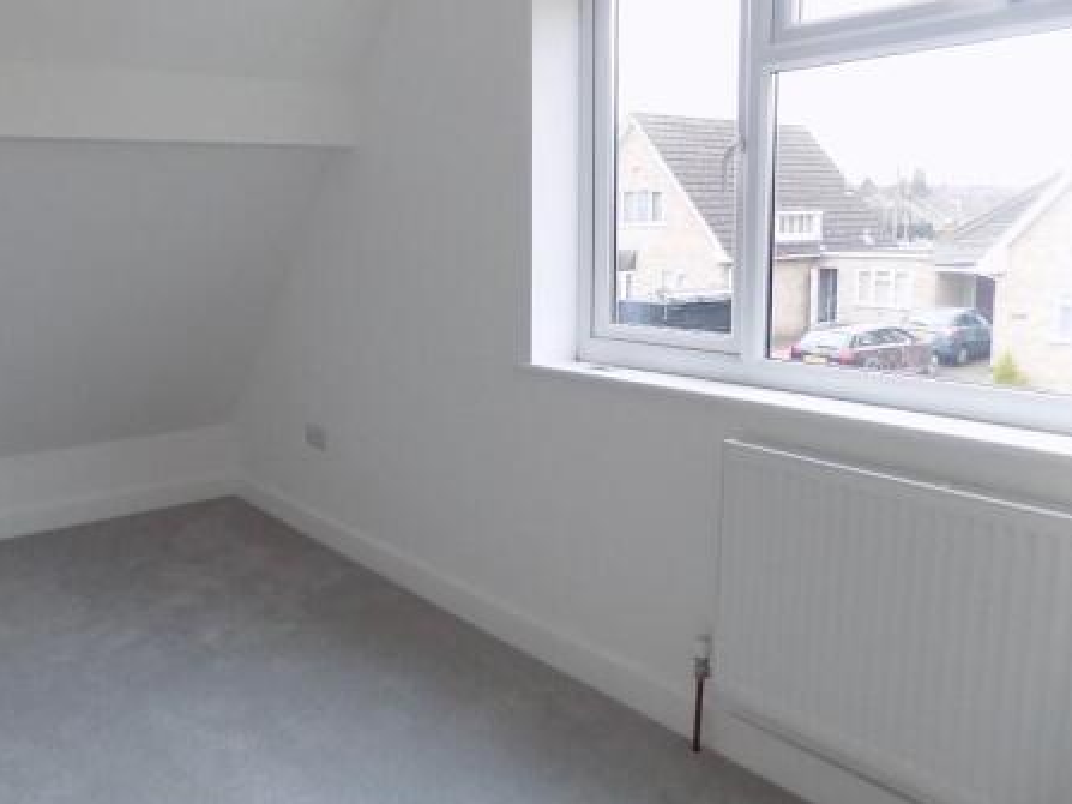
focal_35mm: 30
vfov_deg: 46.7
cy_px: 352
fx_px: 929
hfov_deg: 59.0
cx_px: 387
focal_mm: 4
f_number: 3.1
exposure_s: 1/30
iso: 220
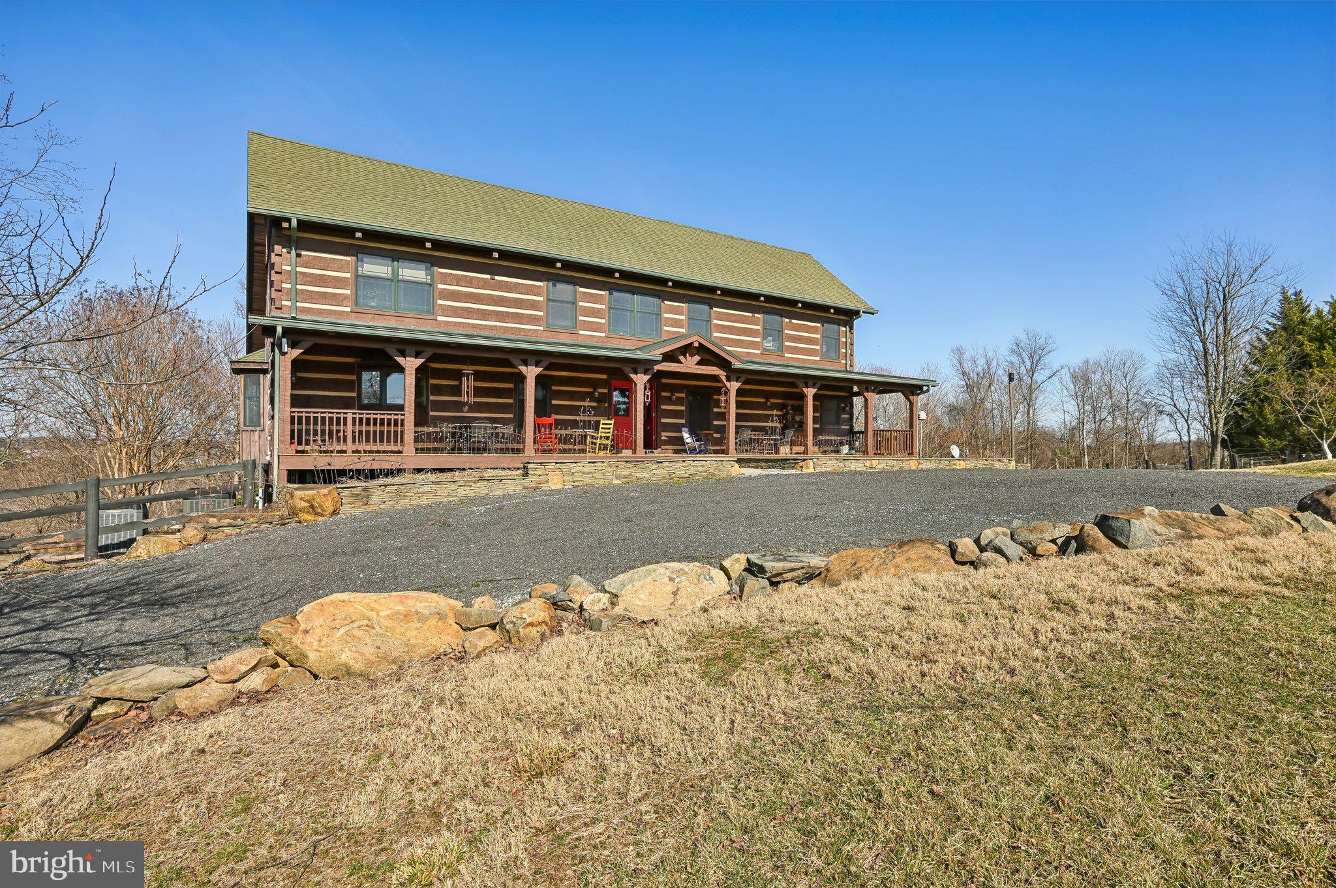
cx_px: 668
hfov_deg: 90.0
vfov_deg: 67.3
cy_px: 444
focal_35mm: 18
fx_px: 667
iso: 100
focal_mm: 18
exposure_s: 1/320
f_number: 8
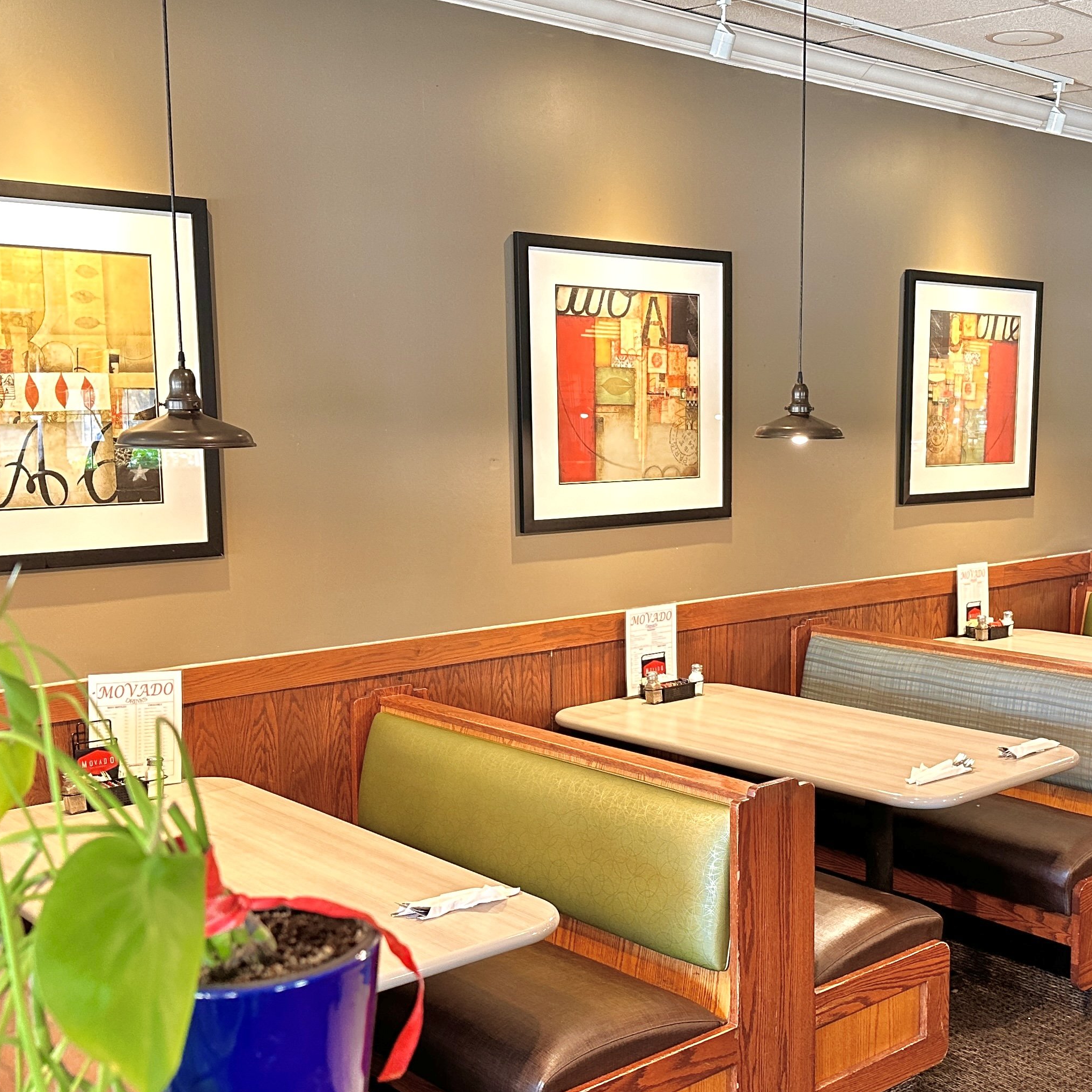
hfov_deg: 39.6
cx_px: 714
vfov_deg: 40.0
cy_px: 604
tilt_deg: -7.8
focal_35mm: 42
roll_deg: +0.1
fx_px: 1499
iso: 400
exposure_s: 1/60
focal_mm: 6.86
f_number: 1.78
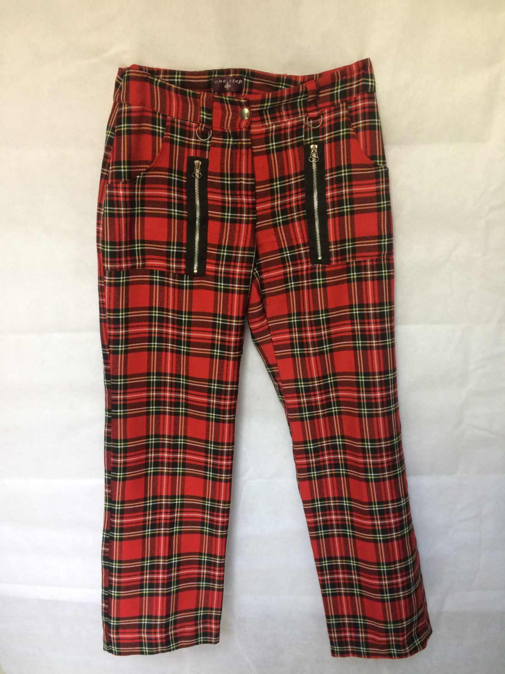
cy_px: 337
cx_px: 252
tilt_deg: -15.8
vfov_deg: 61.7
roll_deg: +2.5
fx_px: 564
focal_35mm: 29
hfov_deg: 48.2
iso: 100
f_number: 2.2
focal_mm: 4.15
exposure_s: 1/33
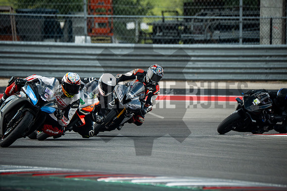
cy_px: 96
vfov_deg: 2.3
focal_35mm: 600
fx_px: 4784
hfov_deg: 3.4
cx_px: 144
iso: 3200
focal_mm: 400
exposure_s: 1/1600
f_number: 5.6
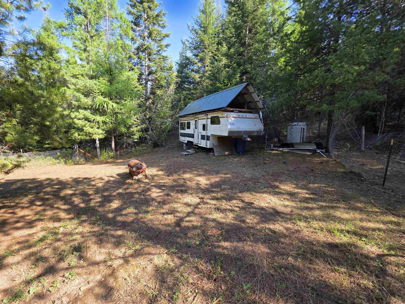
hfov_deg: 106.2
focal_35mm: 13
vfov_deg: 89.9
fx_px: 152
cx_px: 202
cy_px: 152
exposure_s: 1/324
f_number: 1.9
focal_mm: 2.2
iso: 40
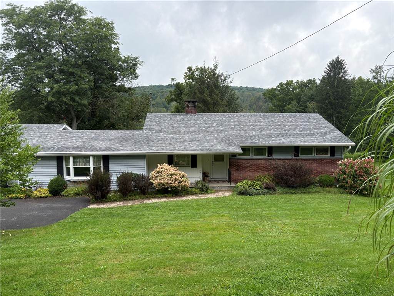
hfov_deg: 67.3
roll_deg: +0.4
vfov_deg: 53.1
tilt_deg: -3.4
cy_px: 148
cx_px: 197
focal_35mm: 26
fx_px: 296
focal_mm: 5.96
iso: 64
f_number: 1.6
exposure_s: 1/1799
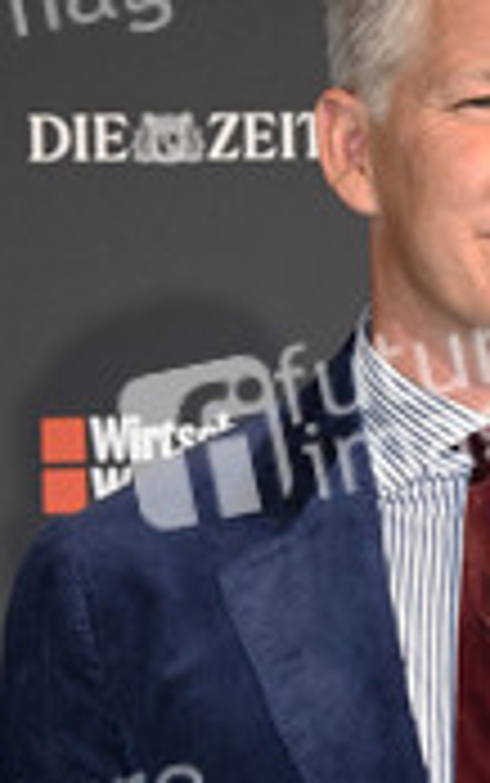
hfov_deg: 4.9
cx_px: 481
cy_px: 648
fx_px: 5738
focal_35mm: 269
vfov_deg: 7.8
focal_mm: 115
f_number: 6.3
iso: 1000
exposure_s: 1/160
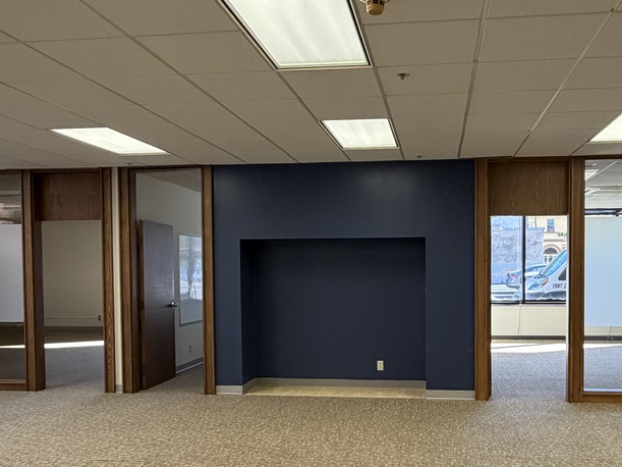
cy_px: 289
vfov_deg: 42.6
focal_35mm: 33
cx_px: 380
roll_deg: -0.9
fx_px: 593
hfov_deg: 54.9
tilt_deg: -2.5
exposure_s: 1/120
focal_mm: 2.22
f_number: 2.2
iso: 200
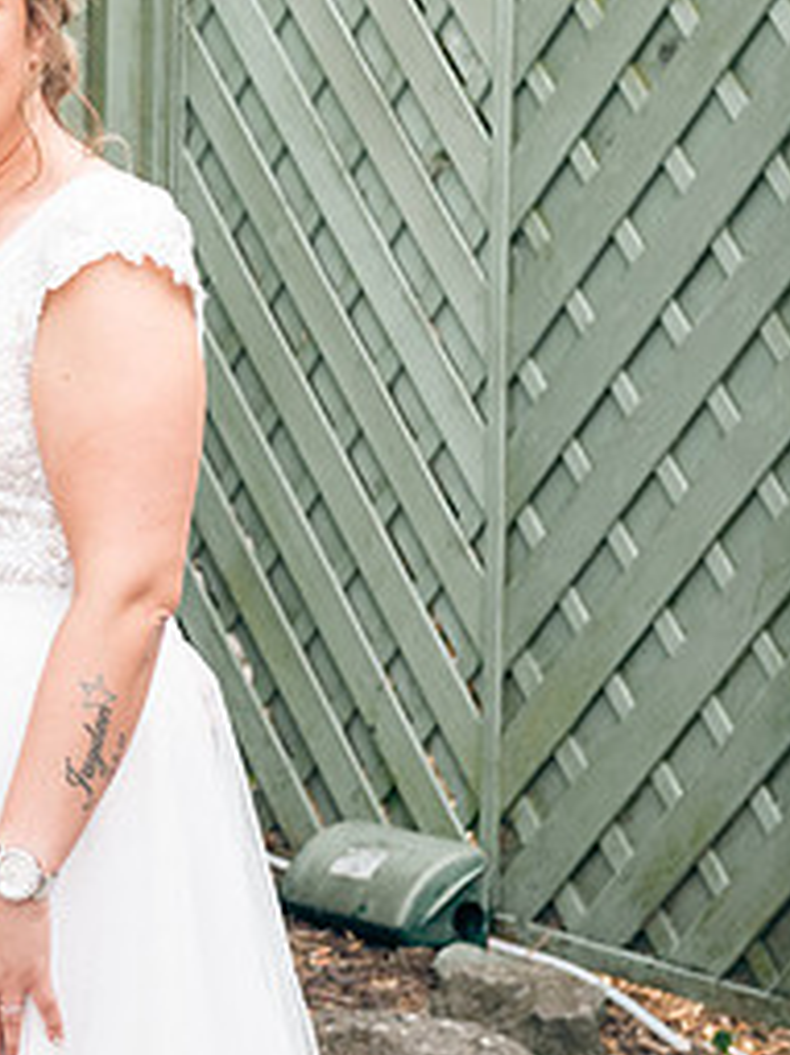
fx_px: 4660
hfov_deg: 9.5
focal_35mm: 153
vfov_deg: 12.9
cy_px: 366
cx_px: -352
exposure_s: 1/160
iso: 160
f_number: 6.3
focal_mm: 70
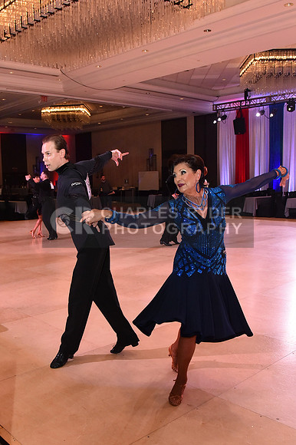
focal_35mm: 24
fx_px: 296
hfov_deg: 53.1
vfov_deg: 73.8
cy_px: 222
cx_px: 148
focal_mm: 24
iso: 2500
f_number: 5.6
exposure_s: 1/320
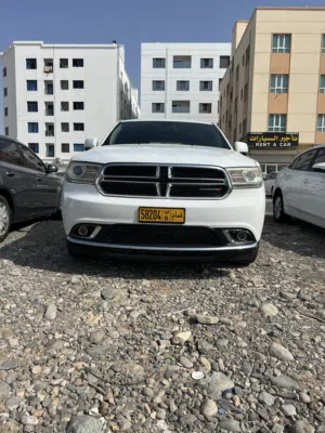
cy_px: 216
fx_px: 325
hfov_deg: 53.1
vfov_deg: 67.3
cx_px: 162
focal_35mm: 26
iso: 50
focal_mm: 5.7
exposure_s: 1/7463
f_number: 1.5
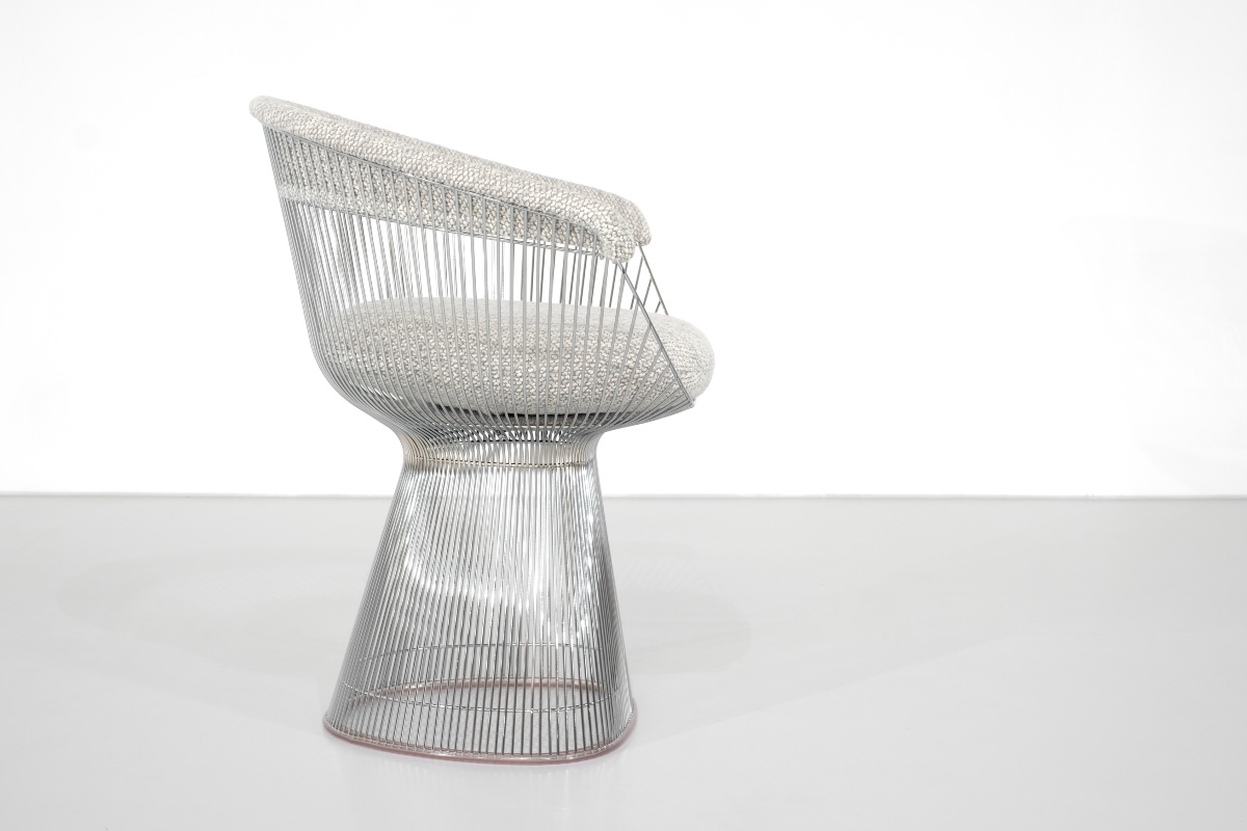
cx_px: 624
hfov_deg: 37.5
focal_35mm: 53
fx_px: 1836
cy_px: 416
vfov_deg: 25.5
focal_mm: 35
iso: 800
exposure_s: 1/50
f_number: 7.1
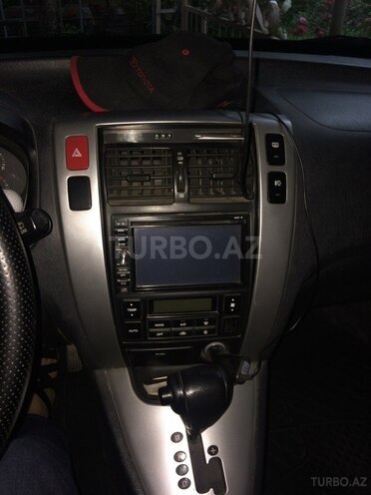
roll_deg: +1.8
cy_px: 248
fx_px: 414
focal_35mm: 29
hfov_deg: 48.2
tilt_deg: -36.6
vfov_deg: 61.7
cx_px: 186
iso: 40
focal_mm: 4.15
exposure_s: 1/17
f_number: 2.2
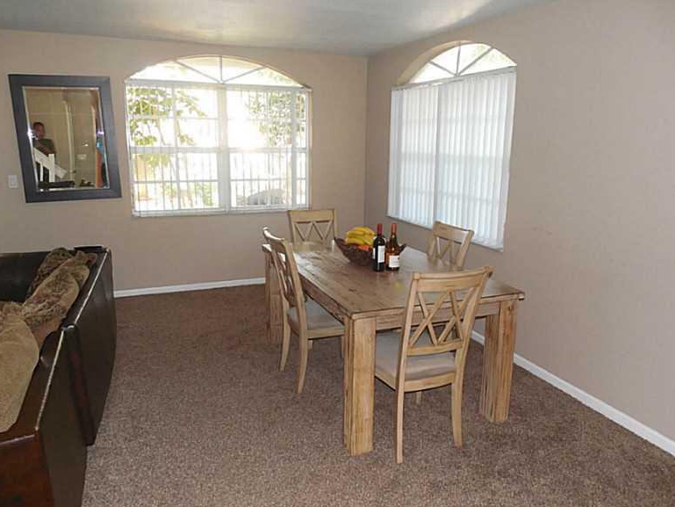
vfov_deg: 53.1
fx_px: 507
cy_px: 249
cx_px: 348
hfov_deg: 67.3
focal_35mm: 26
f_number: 3.3
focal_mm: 4.5
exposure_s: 1/25
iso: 400
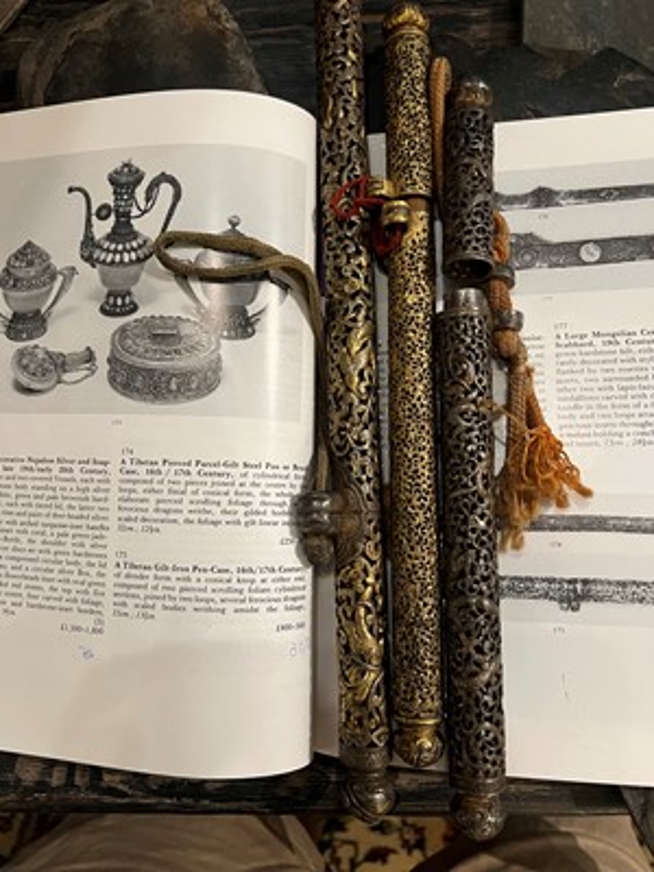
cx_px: 327
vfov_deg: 67.3
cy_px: 436
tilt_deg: -82.2
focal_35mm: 26
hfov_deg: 53.1
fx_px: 655
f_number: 1.5
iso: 400
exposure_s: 1/33
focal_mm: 5.7
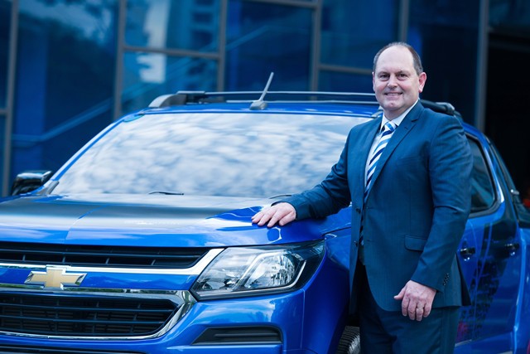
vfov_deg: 10.2
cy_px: 177
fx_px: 1988
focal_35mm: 135
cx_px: 265
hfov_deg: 15.2
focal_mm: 135
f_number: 4
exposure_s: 1/250
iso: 400
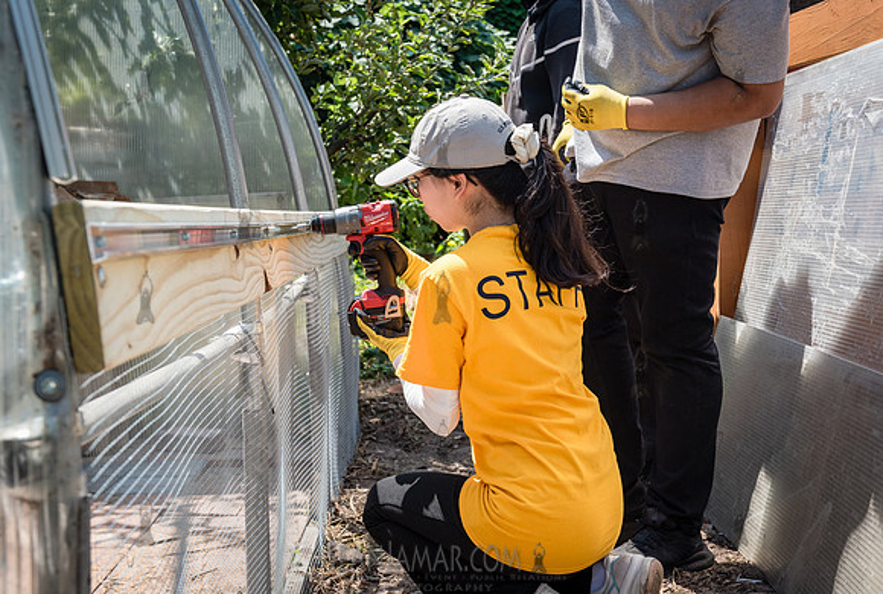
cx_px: 475
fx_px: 1231
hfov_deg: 39.4
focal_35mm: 50
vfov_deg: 27.1
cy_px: 277
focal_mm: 45
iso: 500
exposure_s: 1/640
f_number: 5.6
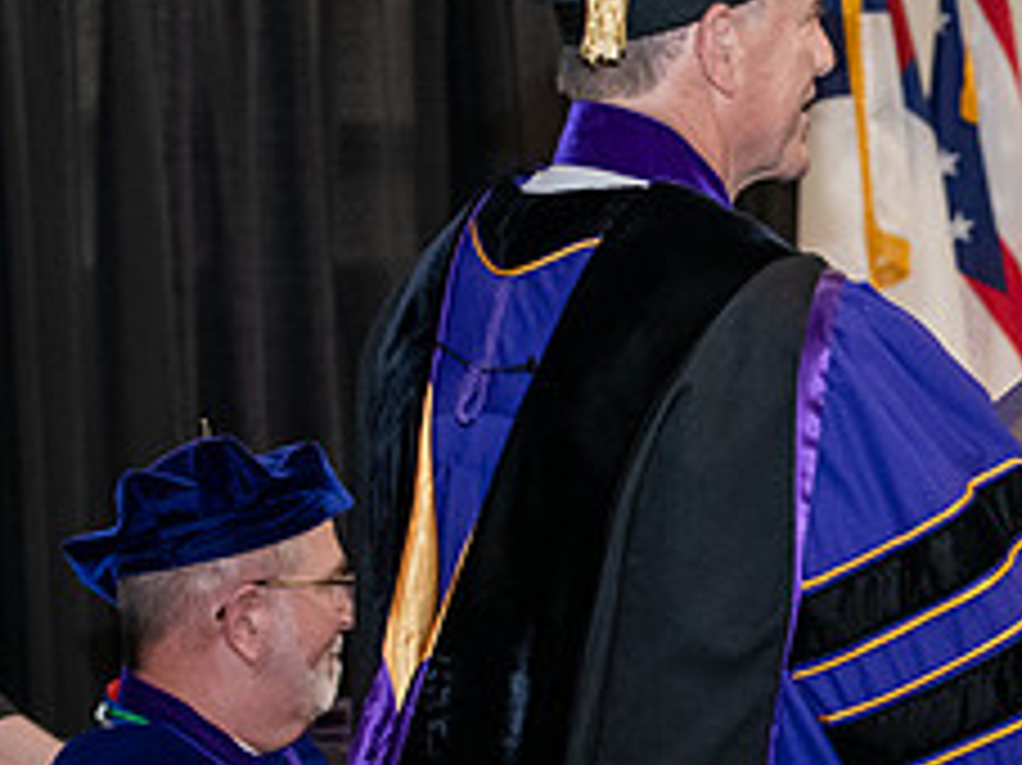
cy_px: 227
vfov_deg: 8.6
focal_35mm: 172
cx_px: 1288
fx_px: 5075
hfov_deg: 11.2
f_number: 5
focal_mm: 70
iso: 2500
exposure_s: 1/200
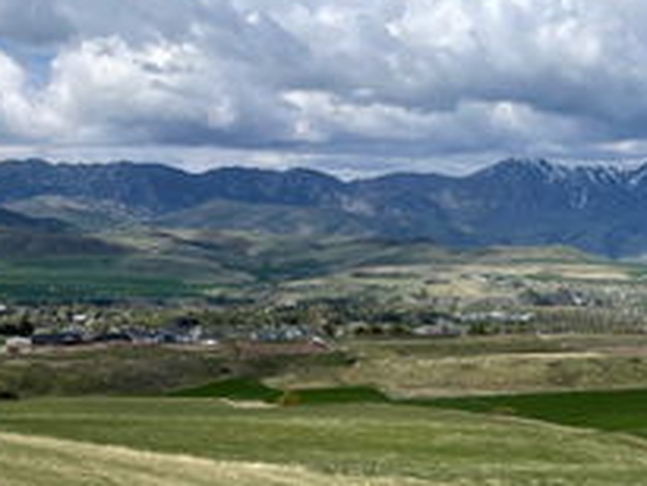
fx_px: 1515
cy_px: 410
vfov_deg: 18.0
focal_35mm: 81
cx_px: 764
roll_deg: -0.6
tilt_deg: -7.0
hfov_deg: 22.3
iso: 32
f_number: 1.6
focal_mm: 5.1
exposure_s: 1/5618
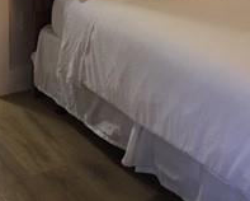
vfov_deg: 15.9
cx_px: 27
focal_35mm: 92
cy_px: -60
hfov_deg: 20.4
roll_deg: -0.1
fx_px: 681
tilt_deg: -12.3
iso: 80
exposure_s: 1/15
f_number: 2.2
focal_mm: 4.15
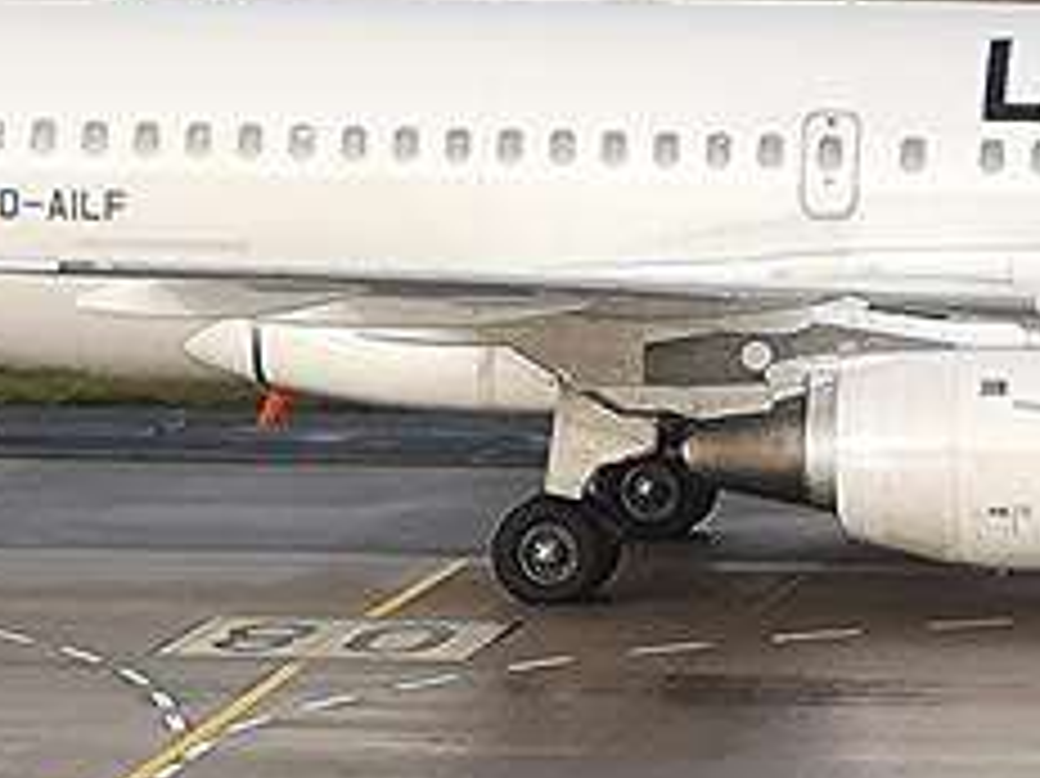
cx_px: 545
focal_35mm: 450
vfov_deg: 3.3
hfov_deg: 4.4
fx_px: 13513
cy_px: 22
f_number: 2.4
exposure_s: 1/349
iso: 50
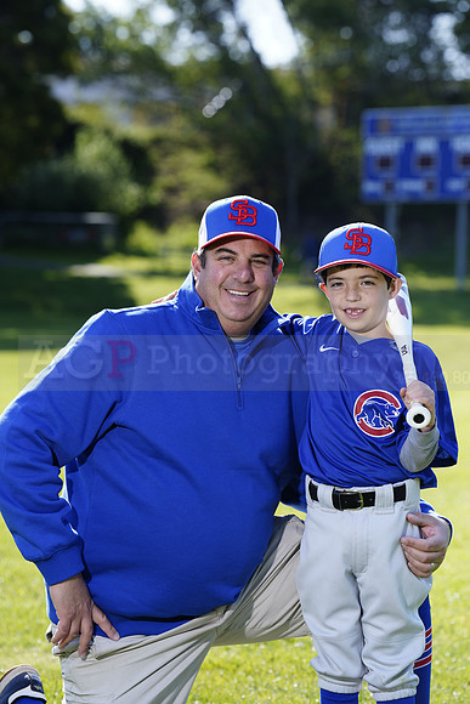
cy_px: 352
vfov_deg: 15.4
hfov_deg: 10.3
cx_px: 235
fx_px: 2603
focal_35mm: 133
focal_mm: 133
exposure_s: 1/250
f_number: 5
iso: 100
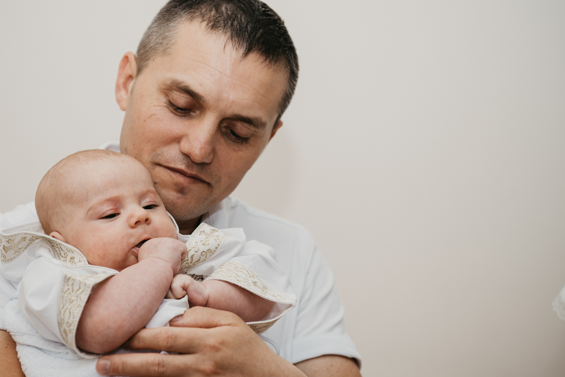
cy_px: 178
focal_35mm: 83
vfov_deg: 16.5
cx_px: 236
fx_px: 1302
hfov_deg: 24.4
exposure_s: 1/160
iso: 160
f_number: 4
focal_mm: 70
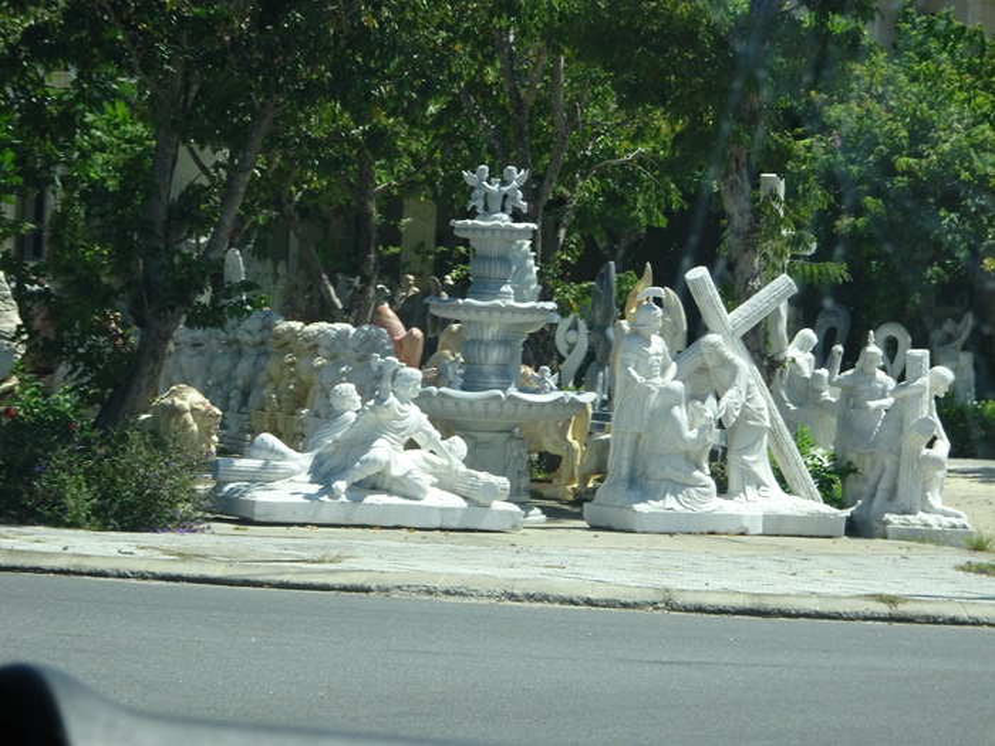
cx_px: 498
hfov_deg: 13.2
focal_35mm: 150
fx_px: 4312
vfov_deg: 9.9
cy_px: 373
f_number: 5.6
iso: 80
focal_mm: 25.66
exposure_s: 1/250
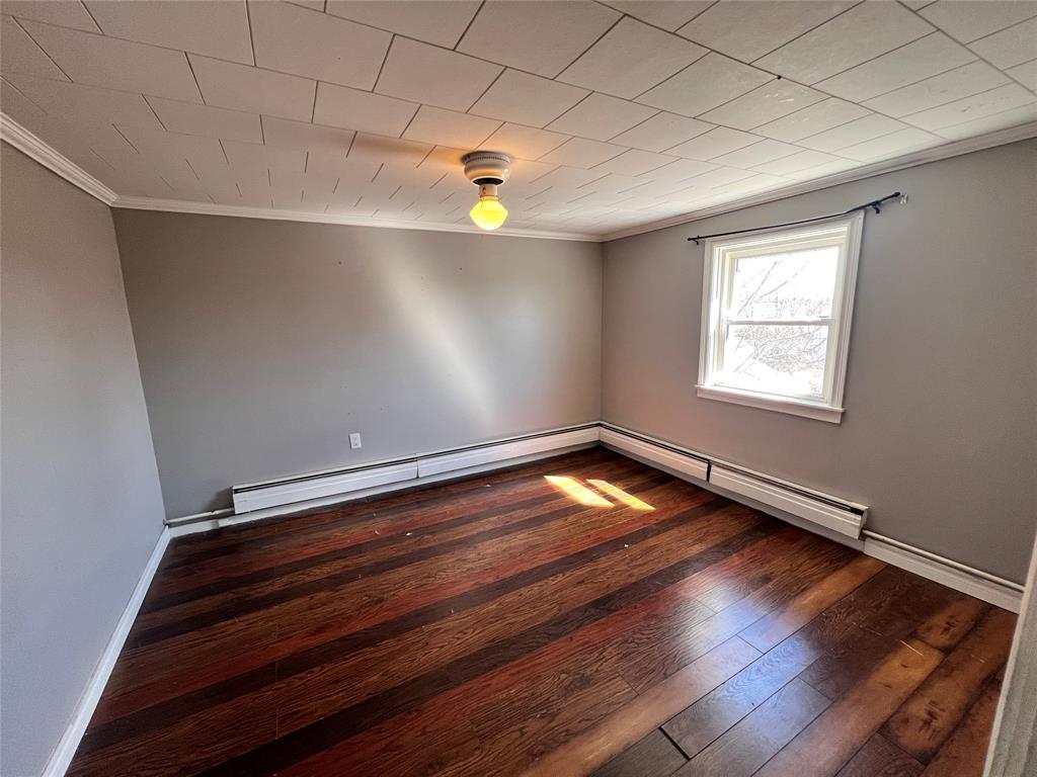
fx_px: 389
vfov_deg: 89.9
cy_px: 388
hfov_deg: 106.2
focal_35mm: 13
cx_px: 518
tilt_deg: -9.6
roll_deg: +2.0
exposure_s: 1/120
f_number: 1.8
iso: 160
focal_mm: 1.57
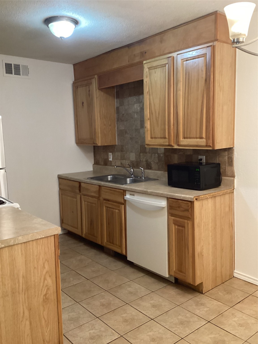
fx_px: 308
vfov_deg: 58.4
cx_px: 129
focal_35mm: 31
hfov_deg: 45.4
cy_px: 172
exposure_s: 1/60
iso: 400
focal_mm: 3.3
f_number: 2.4
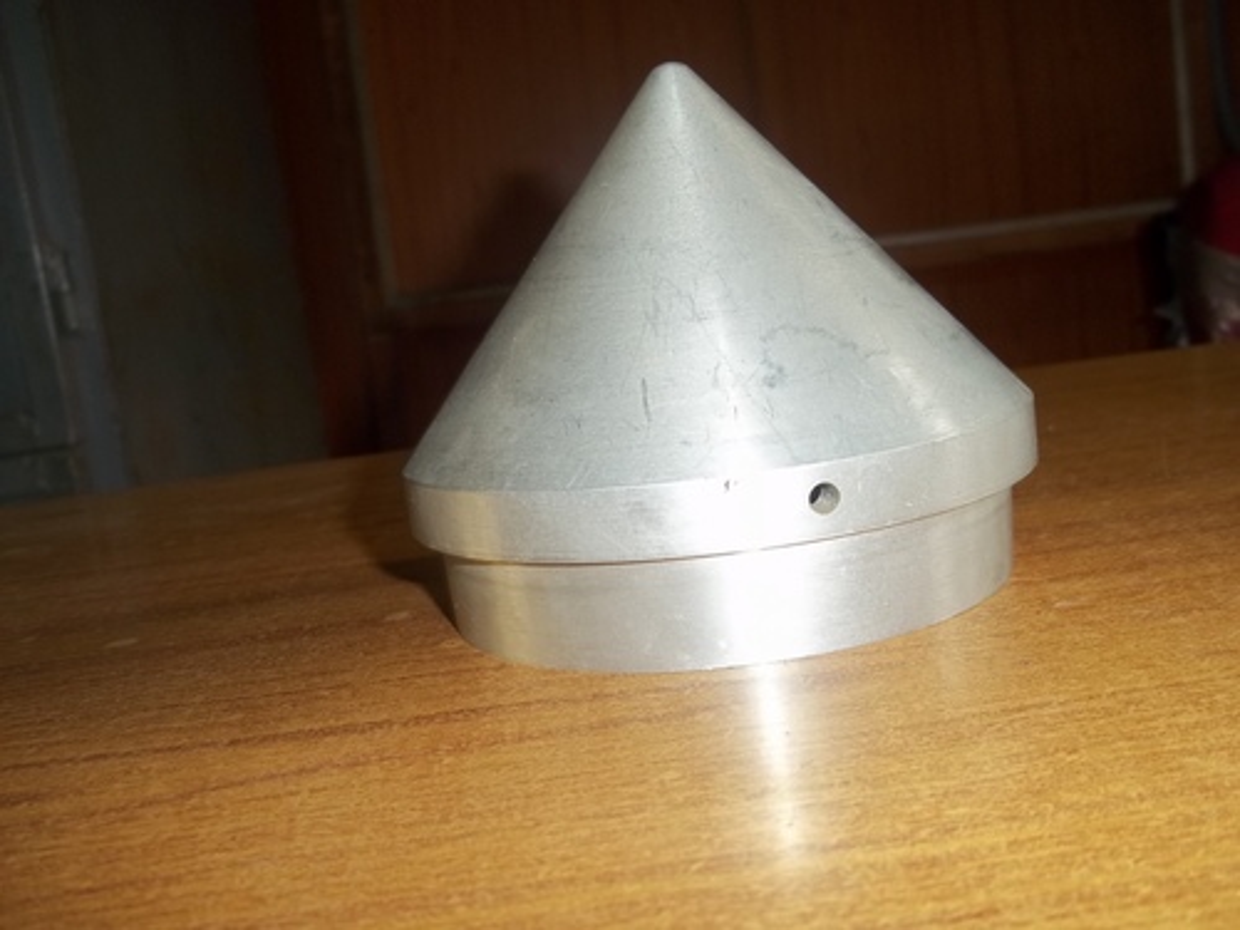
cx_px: 620
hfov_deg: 51.4
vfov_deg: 39.7
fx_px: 1290
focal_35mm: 36
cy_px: 465
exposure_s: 1/30
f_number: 3.1
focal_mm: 6.5
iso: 64
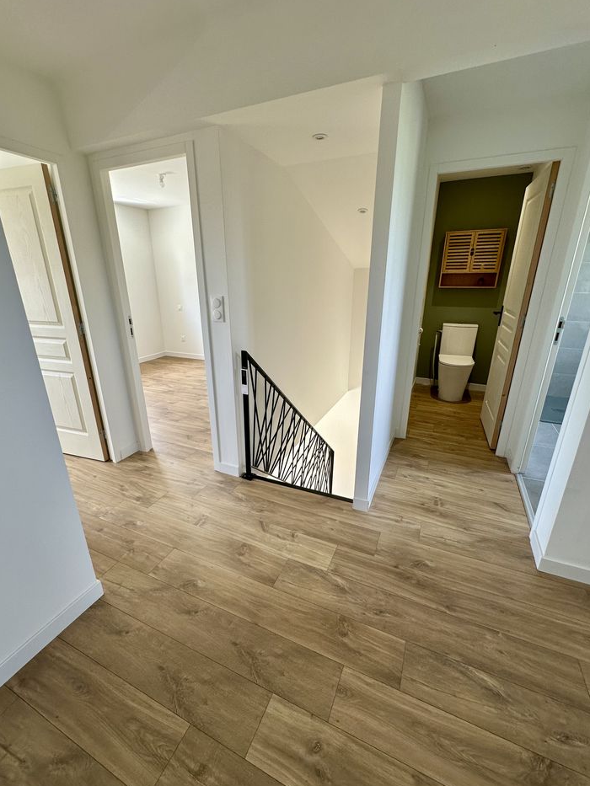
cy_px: 397
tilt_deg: -18.2
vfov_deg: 98.2
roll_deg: -0.9
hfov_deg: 81.7
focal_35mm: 15
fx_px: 341
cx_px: 287
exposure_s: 1/99
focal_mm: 2.22
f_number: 2.2
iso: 64
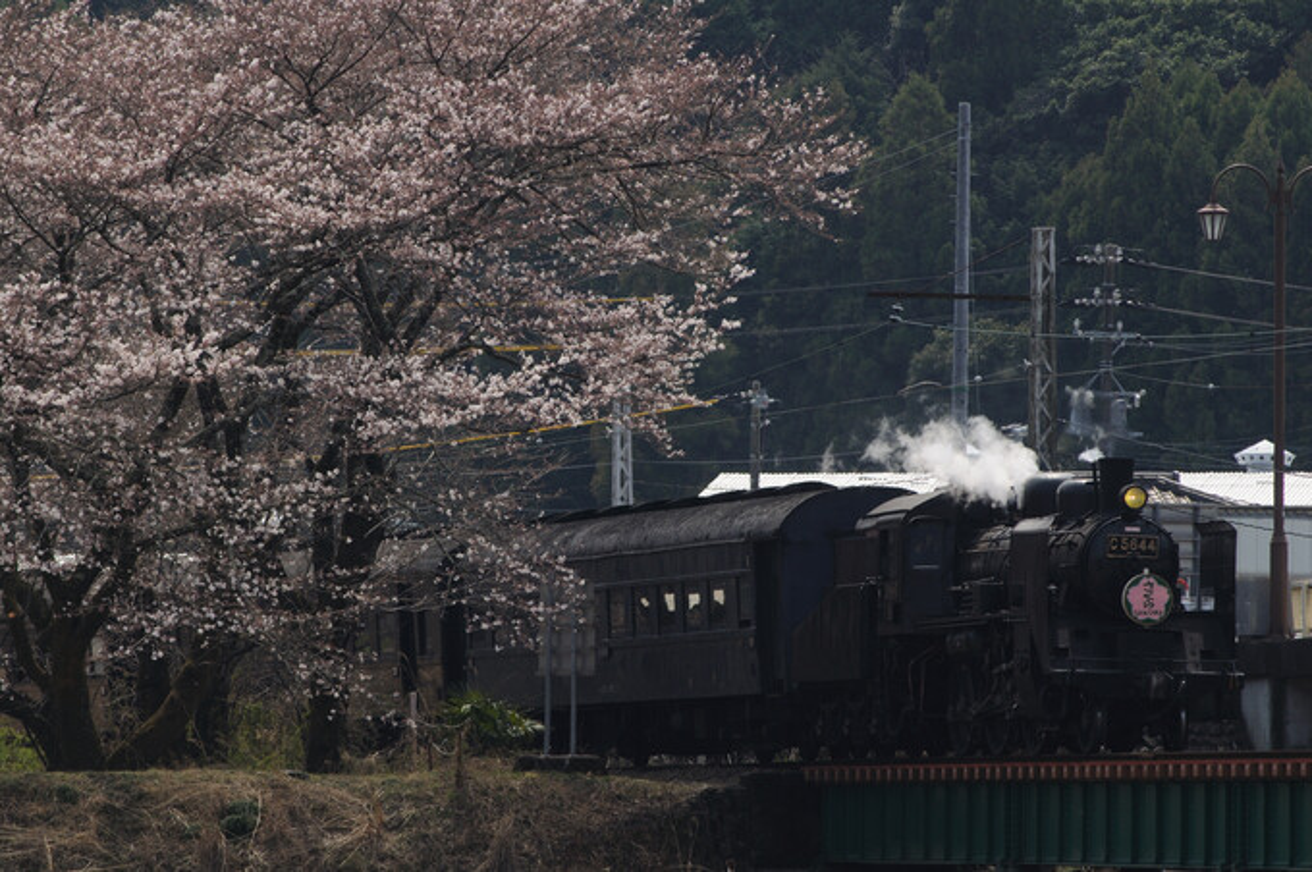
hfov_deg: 6.9
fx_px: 10923
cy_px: 436
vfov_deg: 4.6
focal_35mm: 300
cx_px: 656
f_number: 10
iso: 250
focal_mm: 200
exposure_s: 1/400
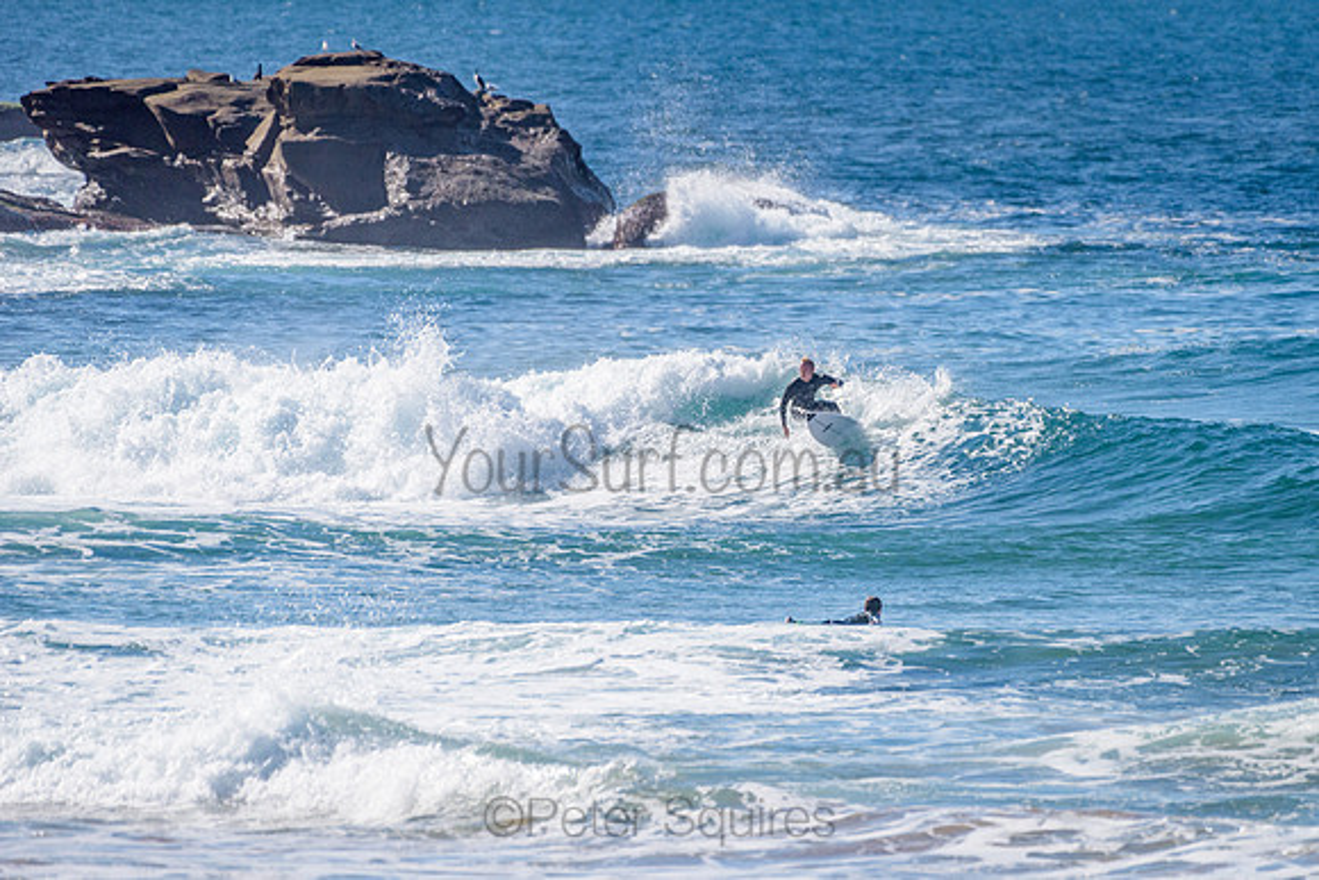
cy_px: 407
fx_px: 22474
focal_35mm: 613
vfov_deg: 2.2
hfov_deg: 3.4
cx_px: 809
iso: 450
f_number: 5.6
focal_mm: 500
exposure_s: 1/8000
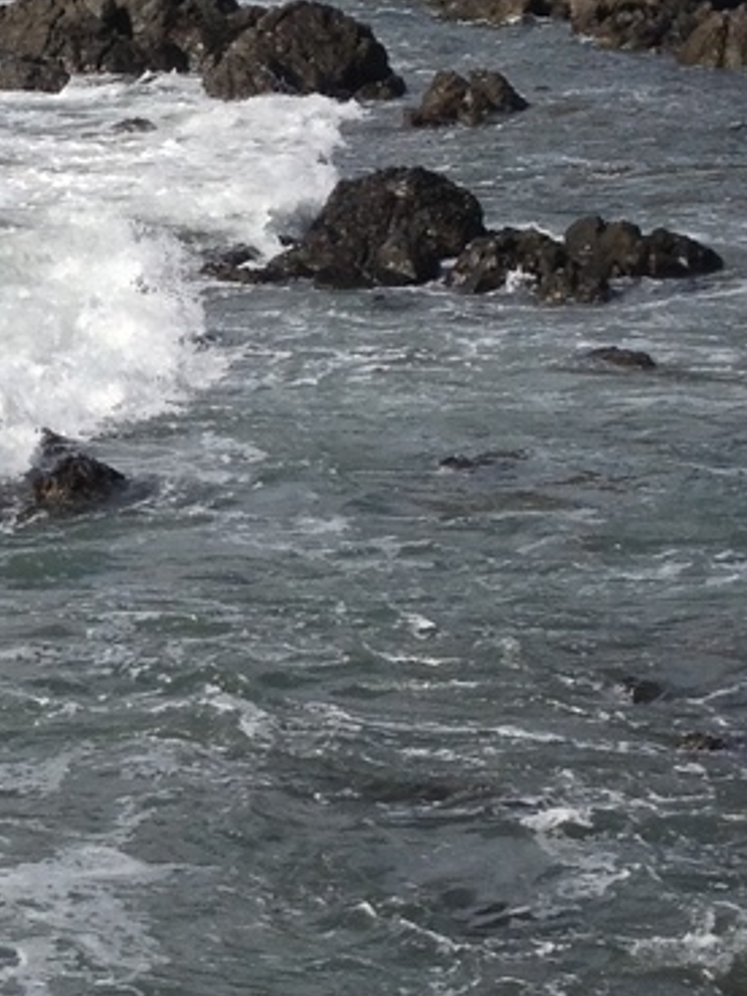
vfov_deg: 13.0
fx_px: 4373
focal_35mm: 152
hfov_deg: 9.4
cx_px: -455
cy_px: 679
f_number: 2.4
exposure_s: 1/2208
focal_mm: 4.28
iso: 50
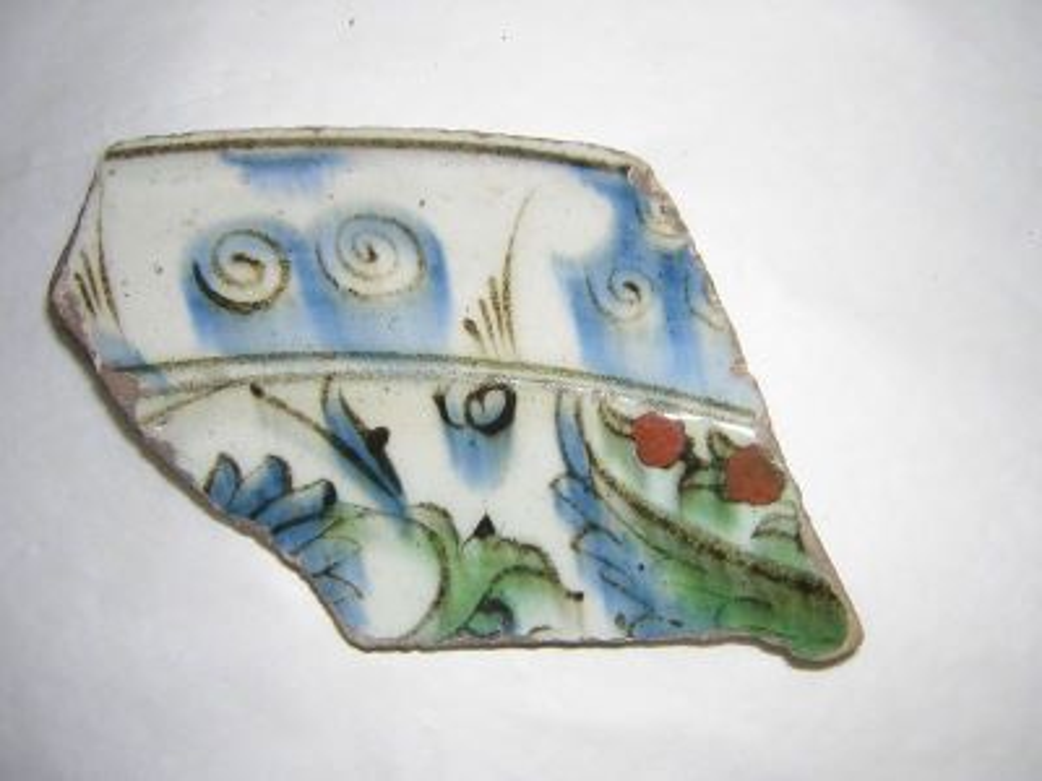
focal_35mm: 36
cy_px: 390
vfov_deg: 39.7
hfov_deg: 51.4
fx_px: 1084
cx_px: 521
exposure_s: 1/60.1
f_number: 5.2
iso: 100
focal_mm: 4.7
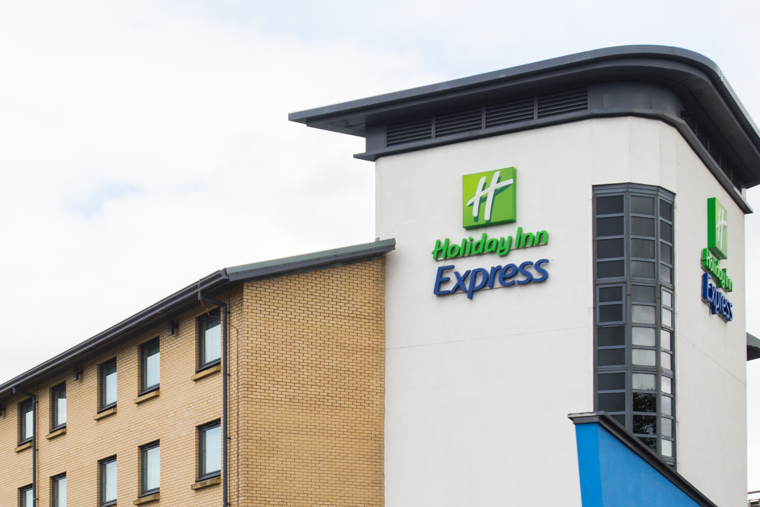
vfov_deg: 18.6
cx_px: 248
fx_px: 1542
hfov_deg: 27.5
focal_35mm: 73
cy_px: 382
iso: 400
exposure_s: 1/1000
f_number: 9
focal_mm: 35
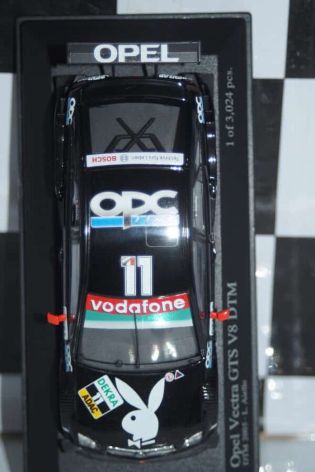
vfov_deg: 19.5
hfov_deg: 13.0
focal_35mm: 105
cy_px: 236
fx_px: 1378
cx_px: 158
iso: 200
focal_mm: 70
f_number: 5.6
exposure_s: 1/60
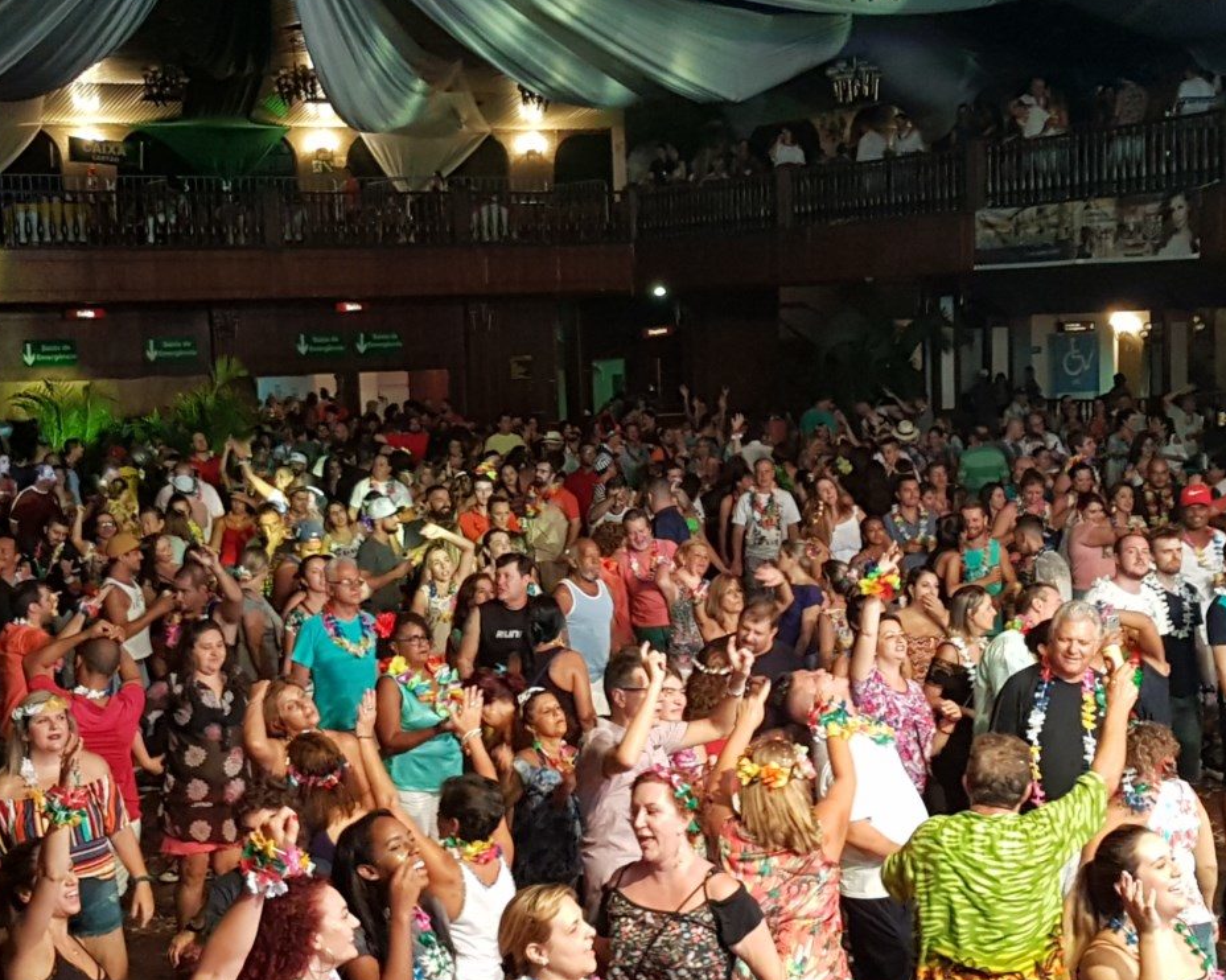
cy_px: 489
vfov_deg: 51.5
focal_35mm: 28
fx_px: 1016
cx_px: 595
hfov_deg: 62.2
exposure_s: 1/60
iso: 200
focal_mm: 4.2
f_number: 1.7
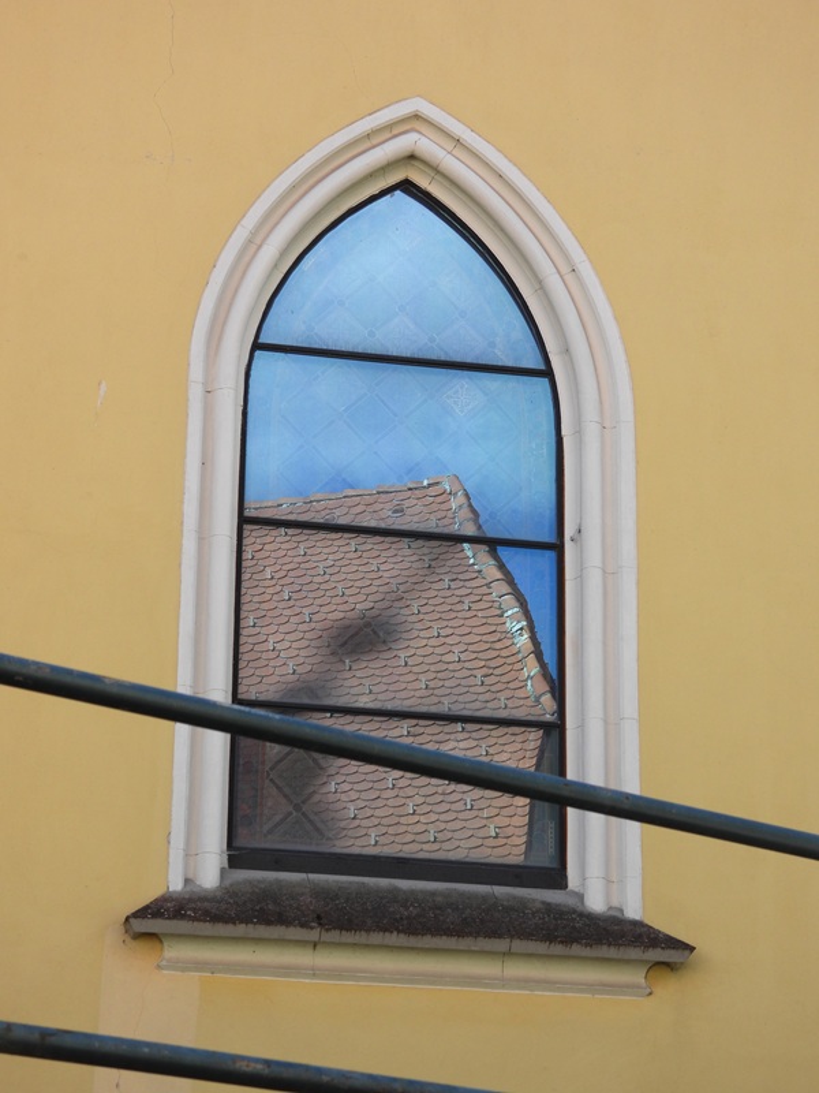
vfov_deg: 20.7
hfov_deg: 15.6
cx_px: 410
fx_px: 2997
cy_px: 546
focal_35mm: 95
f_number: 4
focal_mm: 17
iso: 100
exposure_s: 1/250
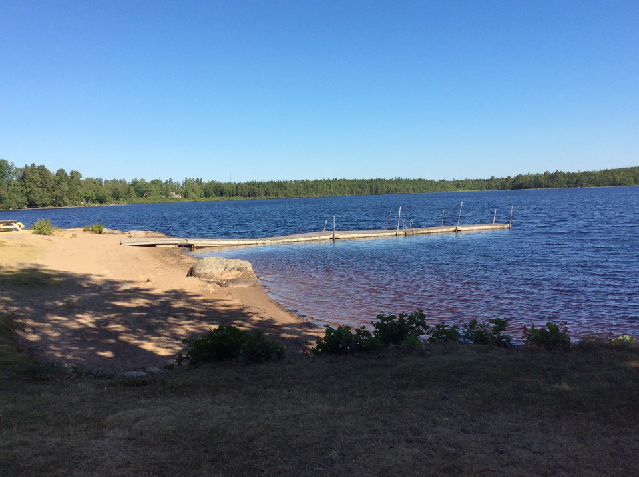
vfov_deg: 44.1
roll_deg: +2.9
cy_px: 238
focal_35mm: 32
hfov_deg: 56.9
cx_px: 320
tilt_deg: -5.0
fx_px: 590
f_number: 2.4
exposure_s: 1/1021
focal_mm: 3.3
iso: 32
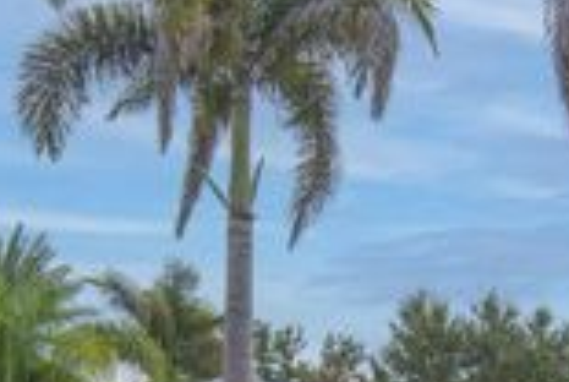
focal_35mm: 99
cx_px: 389
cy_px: 512
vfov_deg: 13.3
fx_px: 1568
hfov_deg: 20.5
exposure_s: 1/250
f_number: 9
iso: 100
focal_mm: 16
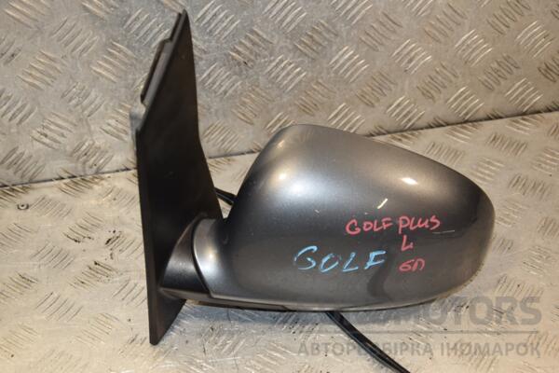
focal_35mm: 68
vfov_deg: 20.2
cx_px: 280
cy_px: 186
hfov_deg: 29.9
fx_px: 1048
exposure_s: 1/200
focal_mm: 45
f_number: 5.6
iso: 800
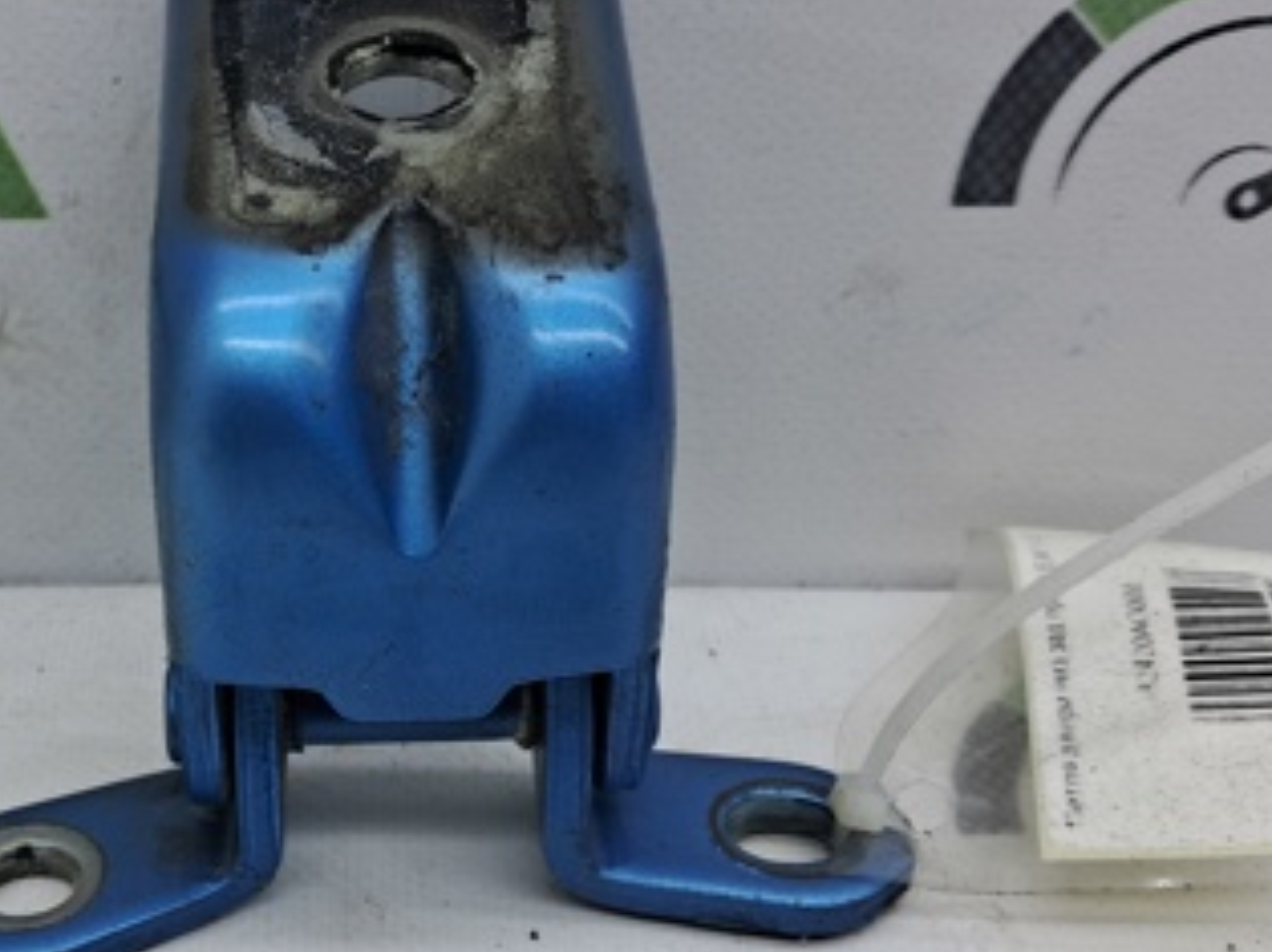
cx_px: 352
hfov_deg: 34.4
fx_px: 2019
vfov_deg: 26.5
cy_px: 533
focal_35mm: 55
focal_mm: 4
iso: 50
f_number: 1.8
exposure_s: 1/100
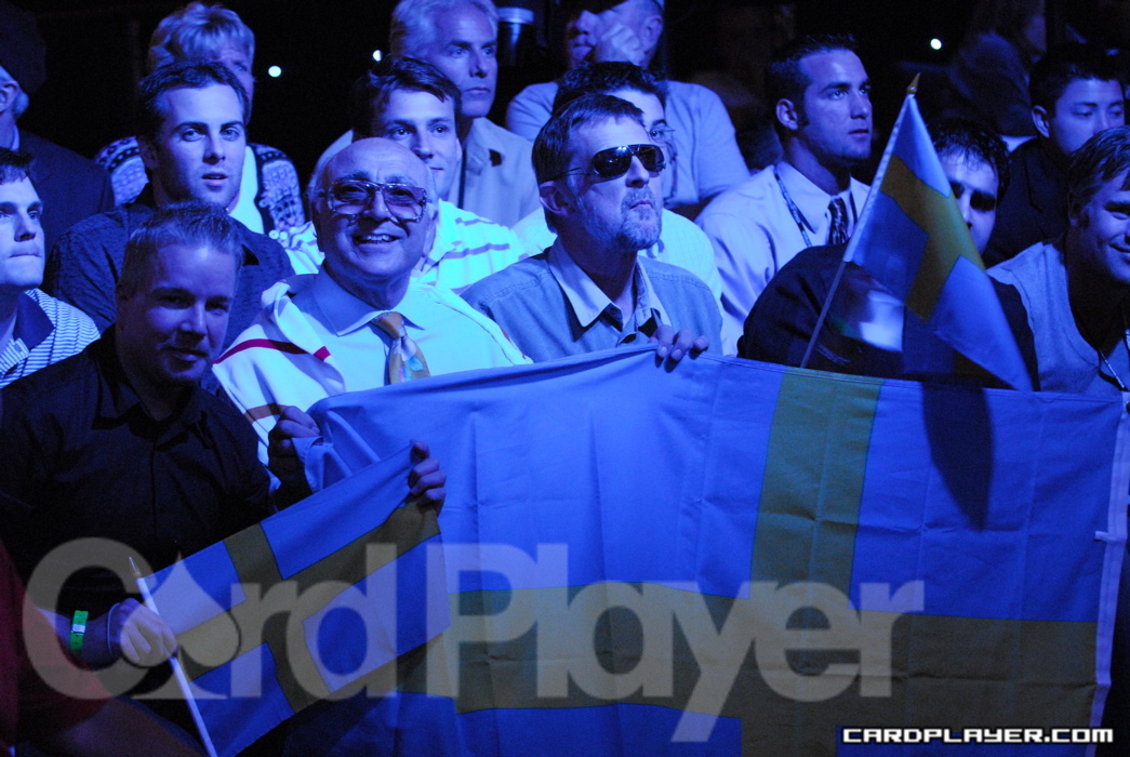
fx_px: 4055
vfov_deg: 10.7
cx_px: 565
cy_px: 378
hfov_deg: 15.9
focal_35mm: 129
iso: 1600
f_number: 2.8
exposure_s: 1/30
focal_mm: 86
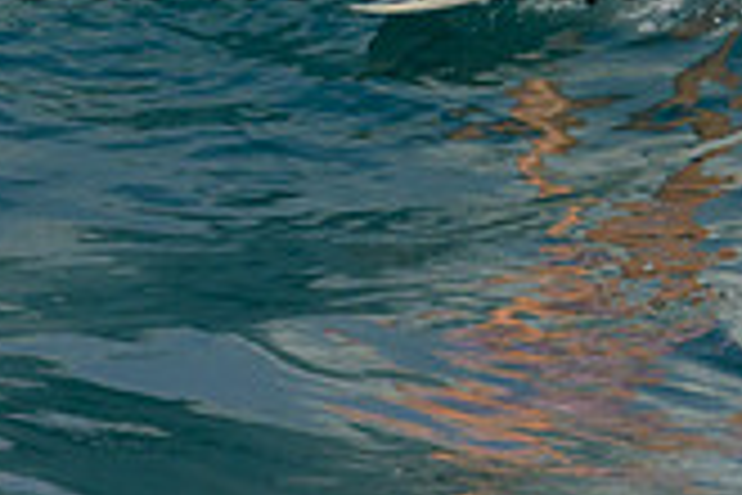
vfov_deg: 0.5
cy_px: -286
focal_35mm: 2957
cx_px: 460
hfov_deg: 0.7
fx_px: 60942
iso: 900
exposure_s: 1/1600
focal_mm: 680
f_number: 11
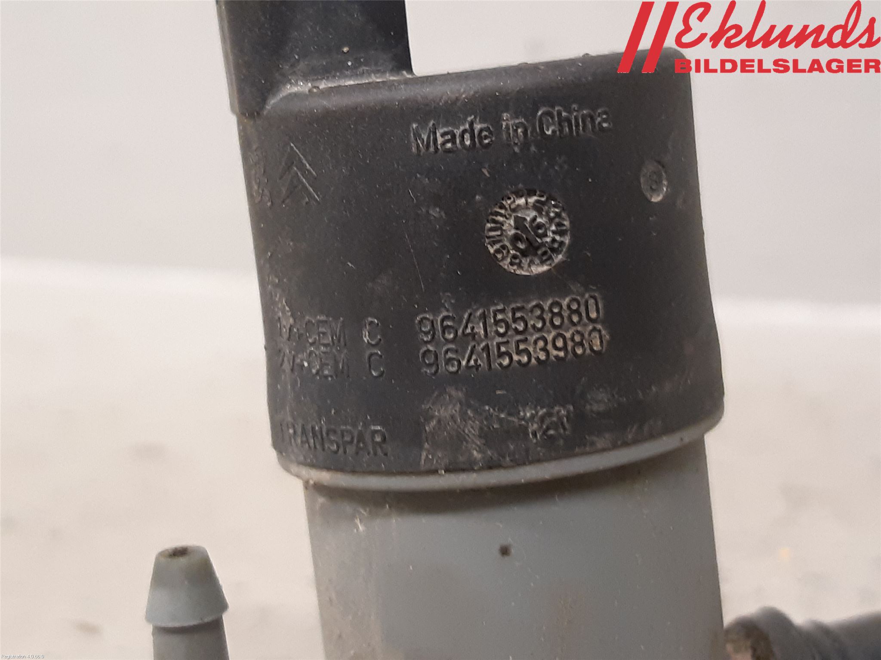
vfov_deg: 53.1
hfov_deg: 67.3
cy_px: 330
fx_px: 662
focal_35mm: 26
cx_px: 440
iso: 200
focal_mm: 3.93
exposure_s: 1/33
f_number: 1.7
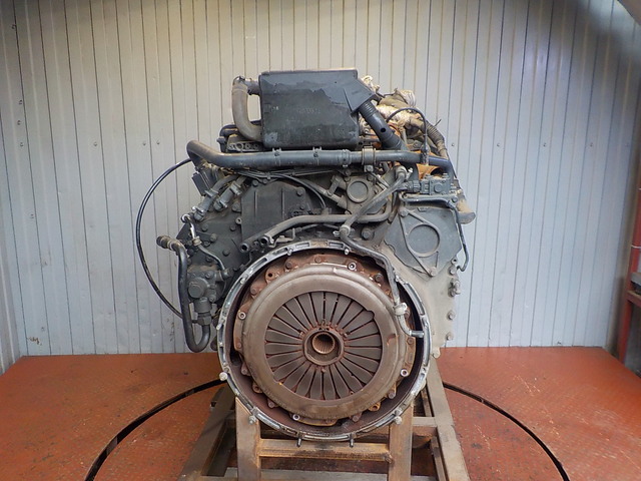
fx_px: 556
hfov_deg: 60.0
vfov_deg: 46.8
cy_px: 240
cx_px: 320
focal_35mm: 30
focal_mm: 4.1
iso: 250
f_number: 3.3
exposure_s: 1/30
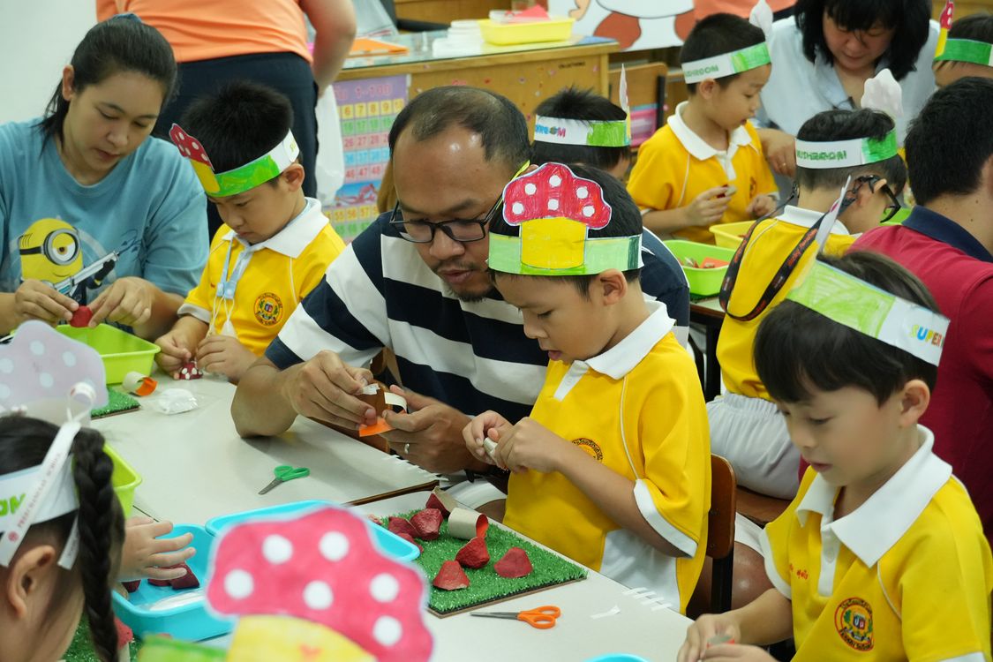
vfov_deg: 19.3
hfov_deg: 28.6
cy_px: 331
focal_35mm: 70
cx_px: 496
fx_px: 1944
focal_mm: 47
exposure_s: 1/50
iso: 3200
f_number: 5
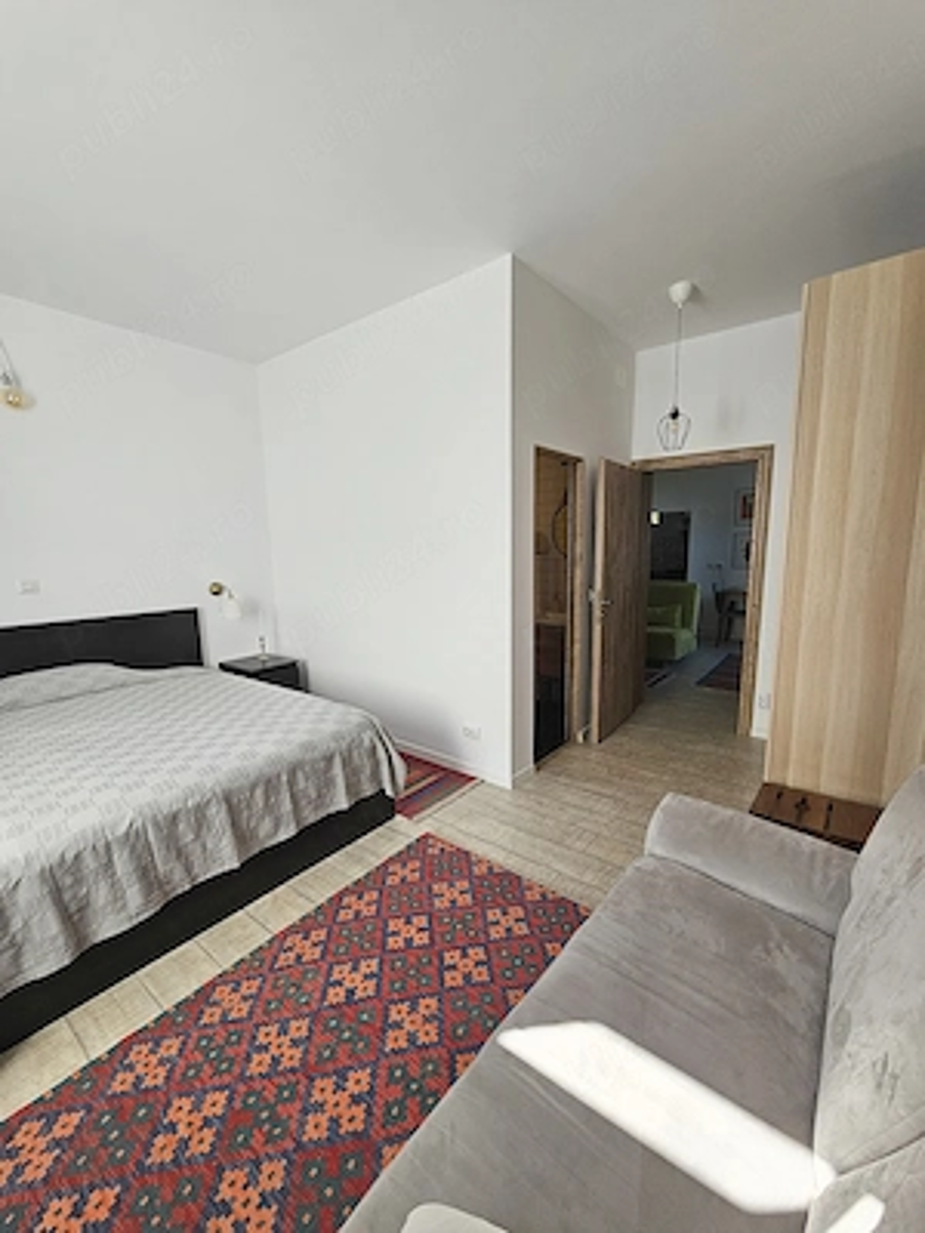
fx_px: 463
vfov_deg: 106.2
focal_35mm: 13
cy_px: 616
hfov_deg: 89.9
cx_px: 462
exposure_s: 1/50
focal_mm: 2.2
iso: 50
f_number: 2.2
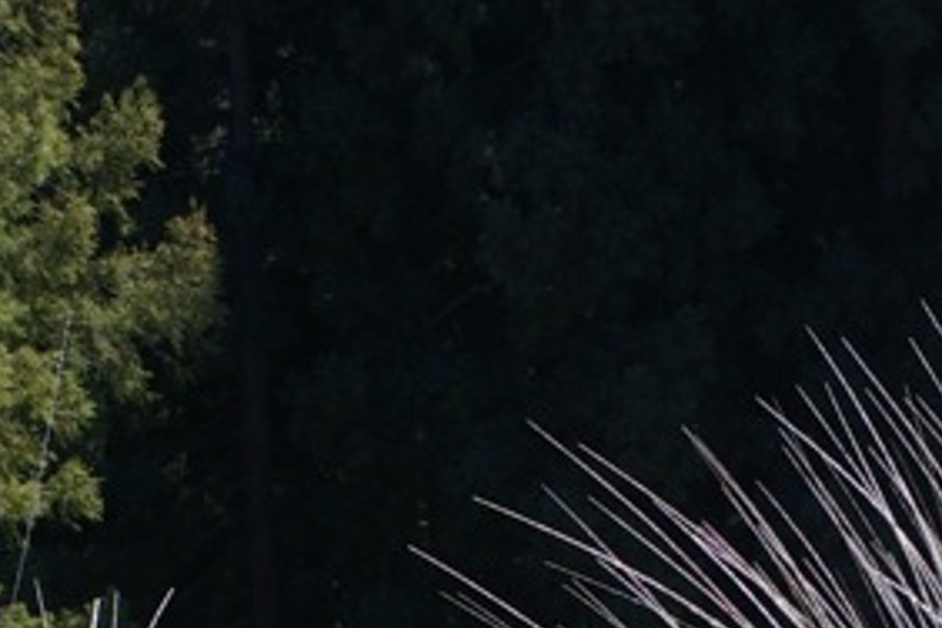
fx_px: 6960
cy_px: 1081
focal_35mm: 266
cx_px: 832
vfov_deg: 5.1
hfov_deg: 7.7
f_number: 8
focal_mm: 50
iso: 200
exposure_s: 1/350
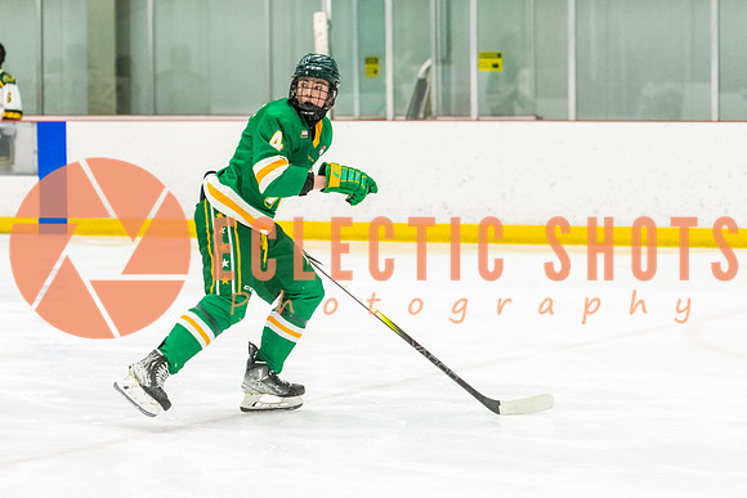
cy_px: 257
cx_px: 285
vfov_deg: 8.5
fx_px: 3348
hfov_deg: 12.7
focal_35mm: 161
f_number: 2.8
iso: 3200
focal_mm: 105
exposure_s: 1/800
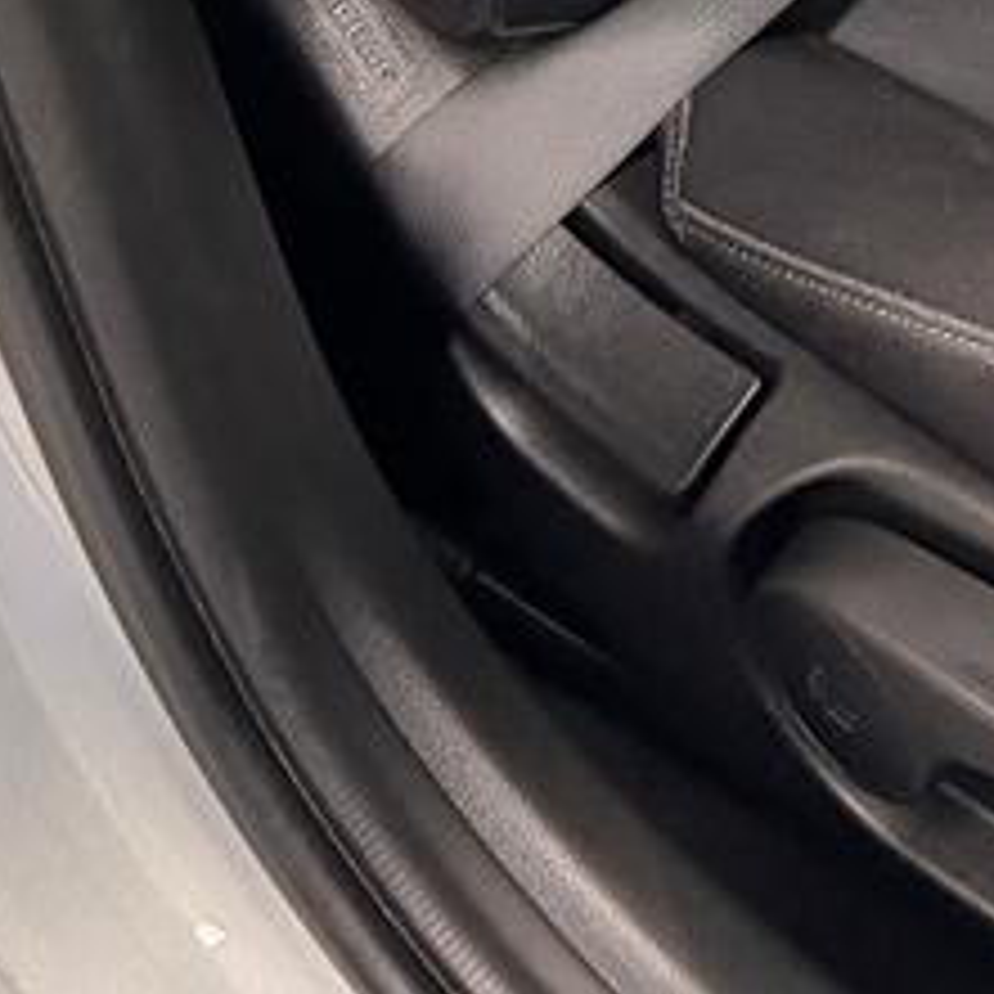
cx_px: 1628
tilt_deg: -33.9
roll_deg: -3.0
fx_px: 3996
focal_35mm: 123
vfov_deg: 12.6
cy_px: -945
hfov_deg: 13.2
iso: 640
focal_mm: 6.76
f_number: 1.78
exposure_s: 1/60
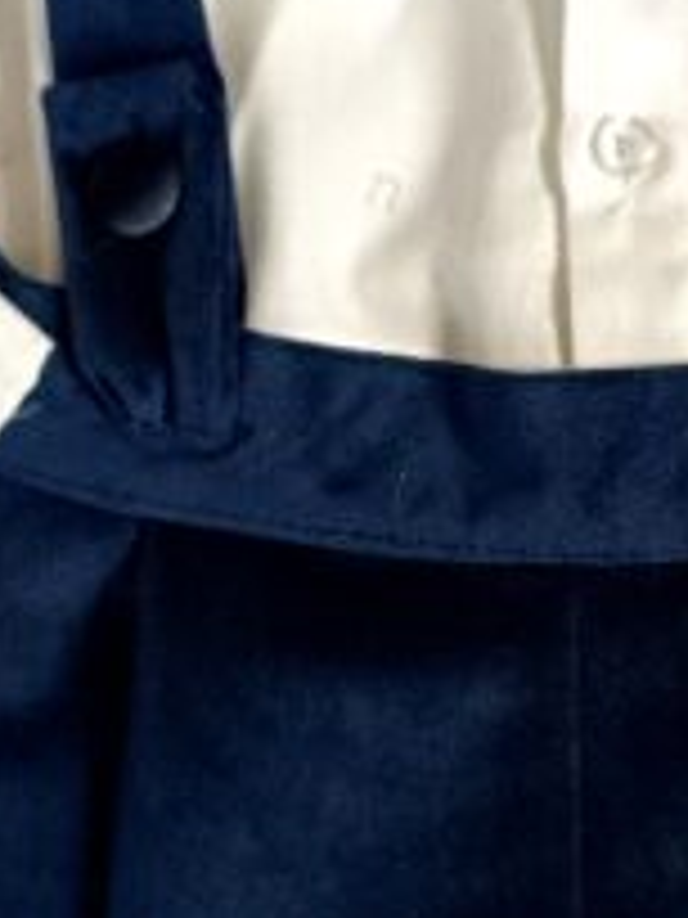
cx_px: 652
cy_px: 400
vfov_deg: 20.9
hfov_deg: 15.5
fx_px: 2491
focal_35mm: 94
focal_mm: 6.14
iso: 210
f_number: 1.65
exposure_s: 1/100
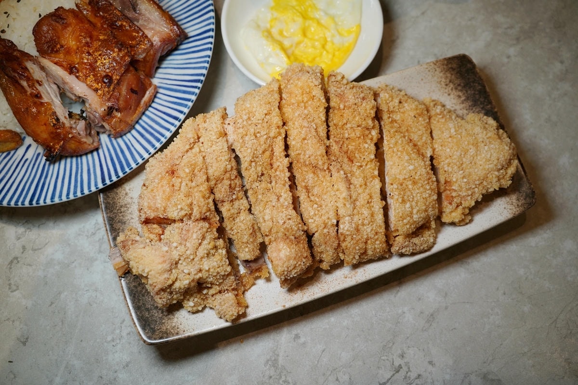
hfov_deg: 63.7
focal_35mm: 29
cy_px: 192
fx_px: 466
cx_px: 289
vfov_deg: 45.0
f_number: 4
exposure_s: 1/60
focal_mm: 29
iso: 100
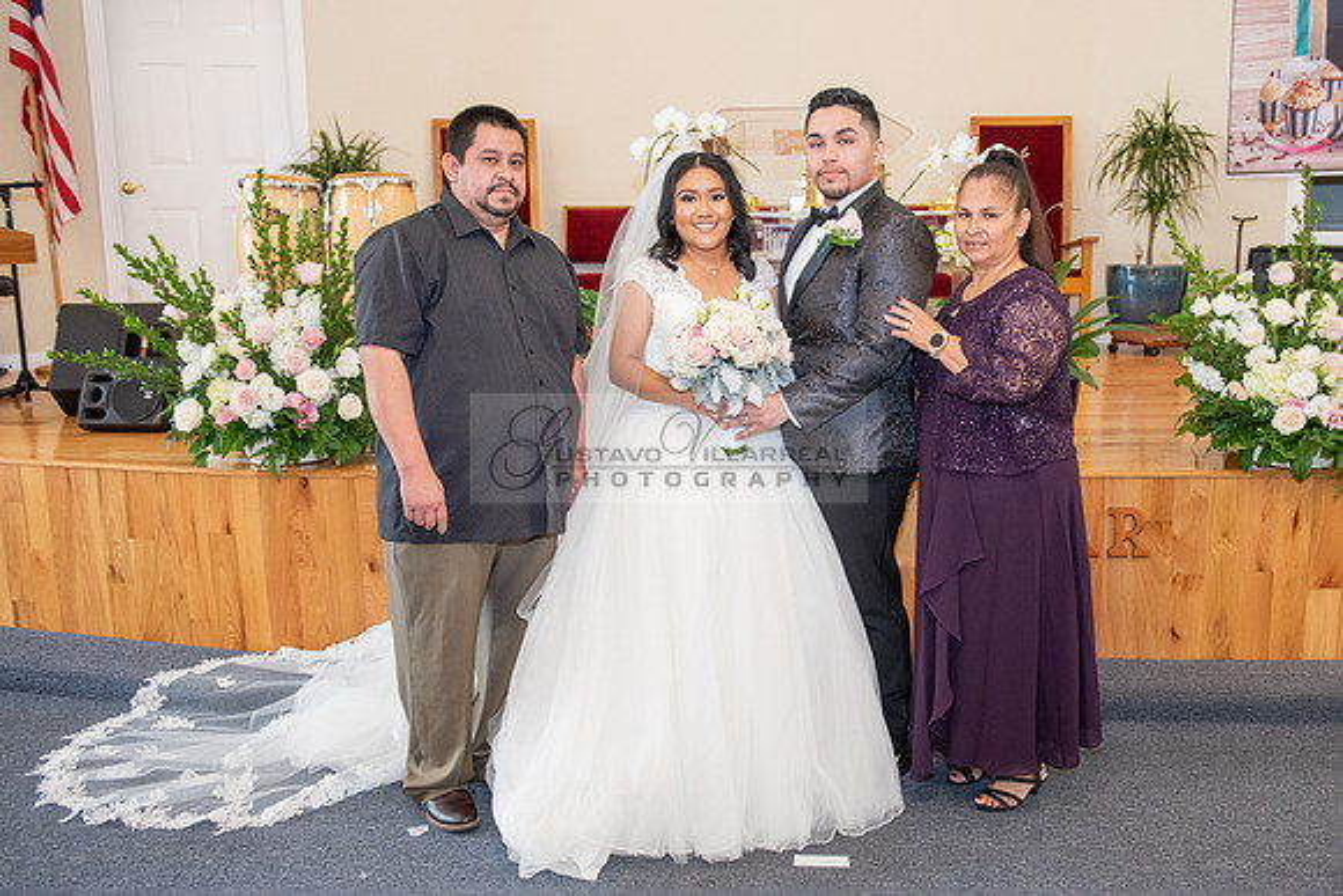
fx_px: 1249
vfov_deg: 39.5
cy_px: 445
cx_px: 775
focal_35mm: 33
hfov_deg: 56.3
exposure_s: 1/160
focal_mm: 29
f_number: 3.5
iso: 1000
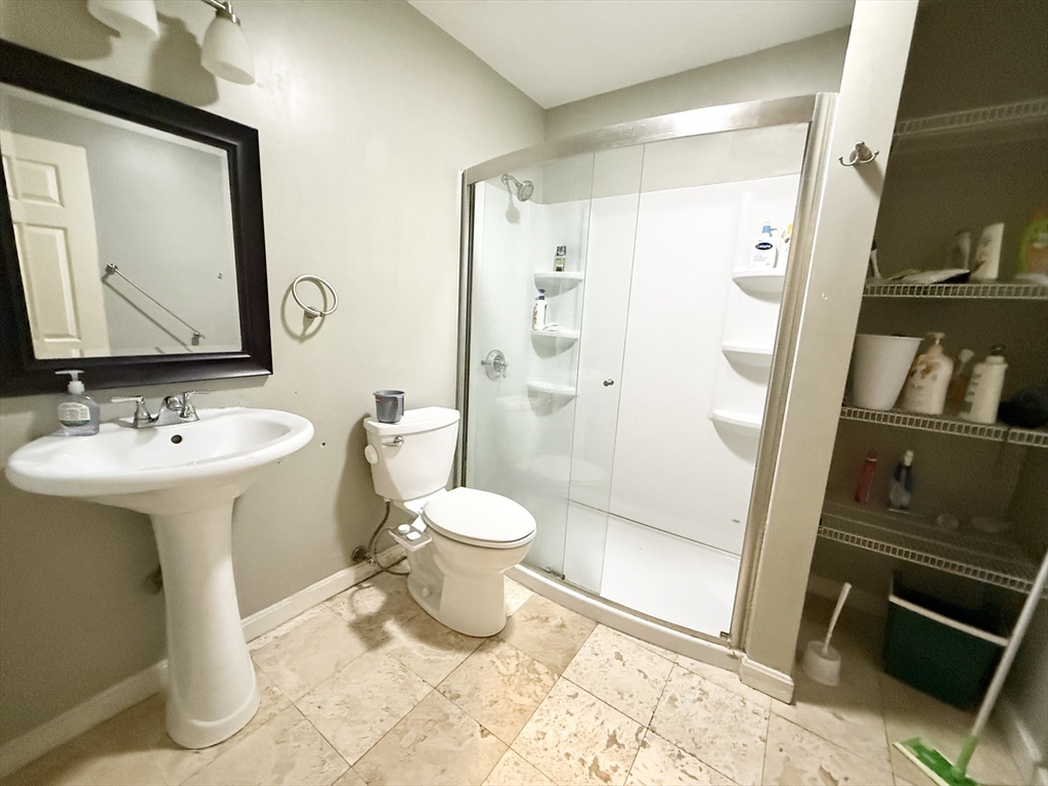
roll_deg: -1.8
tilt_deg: -10.3
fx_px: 424
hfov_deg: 102.1
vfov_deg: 85.7
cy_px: 393
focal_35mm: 14
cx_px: 524
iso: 800
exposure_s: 1/60
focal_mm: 2.22
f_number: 2.2
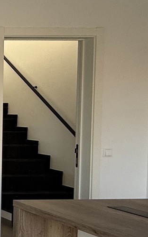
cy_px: 120
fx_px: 368
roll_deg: -0.3
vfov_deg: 35.7
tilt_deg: -1.6
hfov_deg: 13.4
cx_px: -240
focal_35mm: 57
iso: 64
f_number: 2.2
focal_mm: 2.22
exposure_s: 1/133
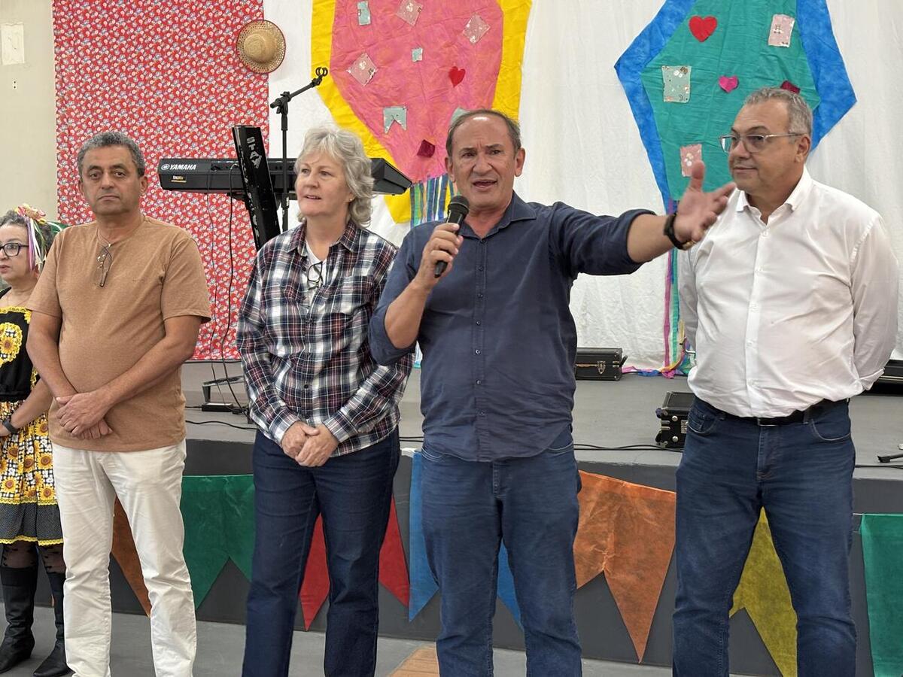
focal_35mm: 52
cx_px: 452
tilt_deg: -5.4
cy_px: 338
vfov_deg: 28.0
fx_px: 1356
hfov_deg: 36.8
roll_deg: -0.5
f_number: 1.6
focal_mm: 5.96
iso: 125
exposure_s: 1/40
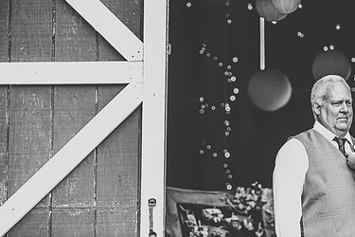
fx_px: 2288
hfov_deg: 8.9
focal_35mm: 232
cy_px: 130
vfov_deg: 5.9
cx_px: 215
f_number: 2.8
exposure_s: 1/500
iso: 320
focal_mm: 150
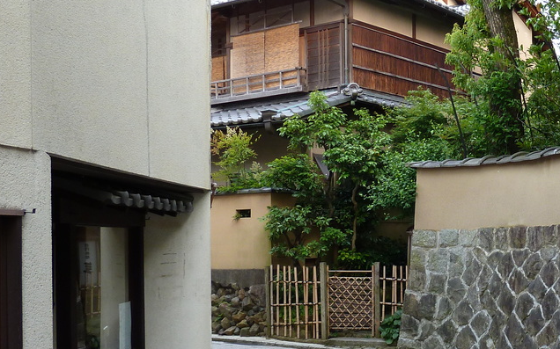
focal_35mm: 50
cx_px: 476
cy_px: 224
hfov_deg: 38.2
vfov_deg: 25.7
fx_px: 763
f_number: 3.3
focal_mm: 4.1
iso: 100
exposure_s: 1/30
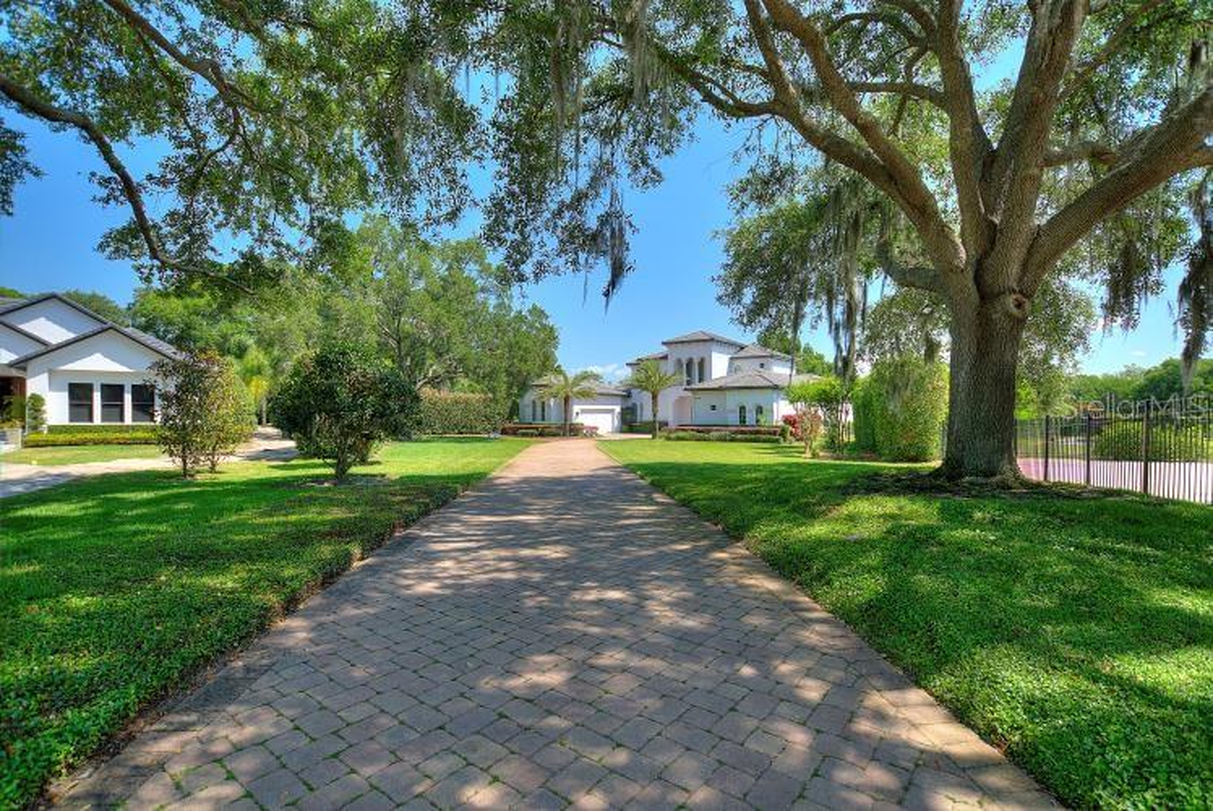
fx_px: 506
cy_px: 406
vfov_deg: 77.4
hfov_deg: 100.3
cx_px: 606
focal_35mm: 15
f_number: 4.5
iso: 100
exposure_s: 1/160
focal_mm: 10
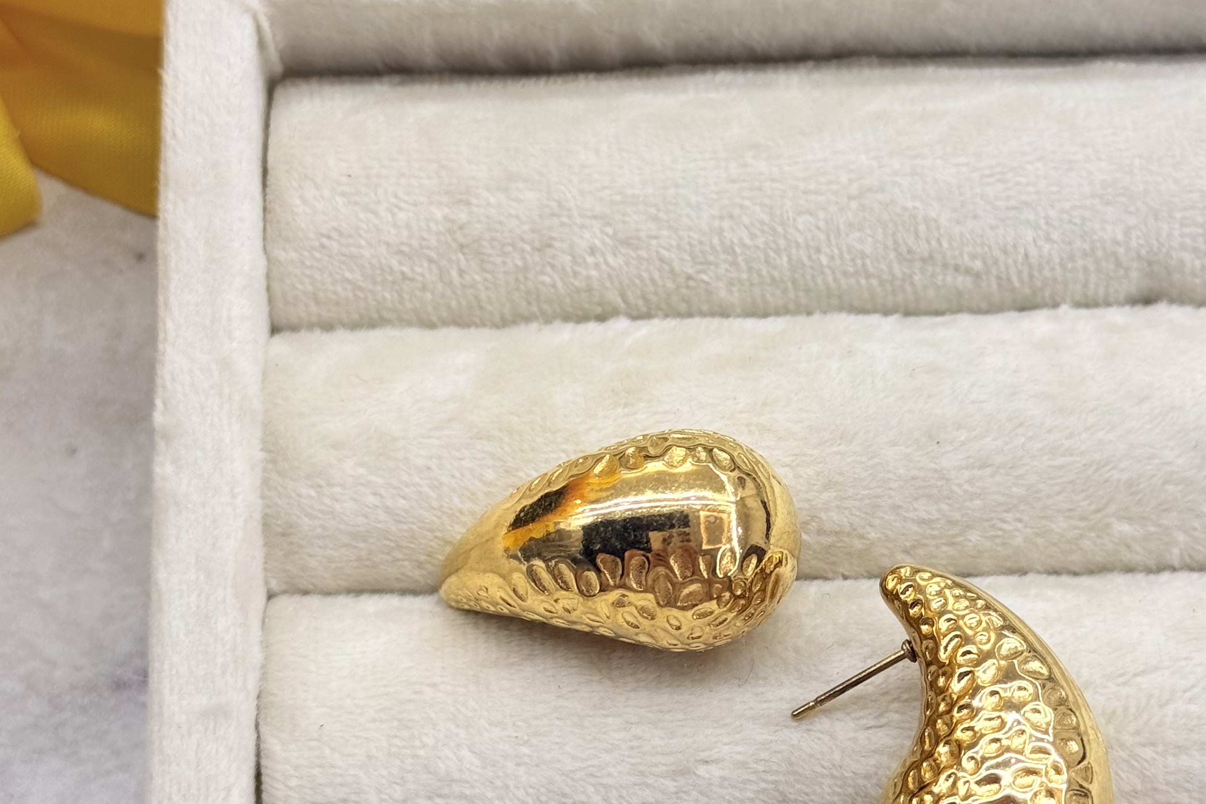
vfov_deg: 16.8
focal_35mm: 81
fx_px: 2713
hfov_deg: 25.0
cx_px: 720
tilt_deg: -72.8
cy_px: 511
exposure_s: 1/121
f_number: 1.78
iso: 50
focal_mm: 6.76
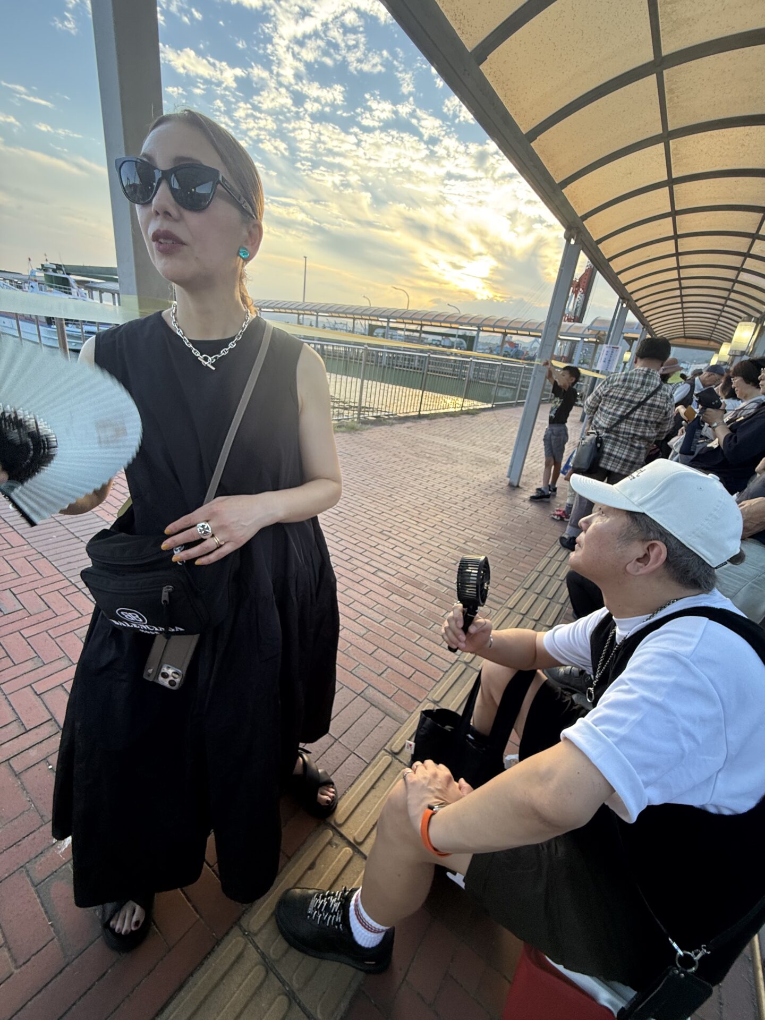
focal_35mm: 14
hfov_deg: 85.7
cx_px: 382
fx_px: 413
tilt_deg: -21.1
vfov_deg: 102.1
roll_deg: -8.9
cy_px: 510
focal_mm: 2.22
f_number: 2.2
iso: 50
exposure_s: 1/148
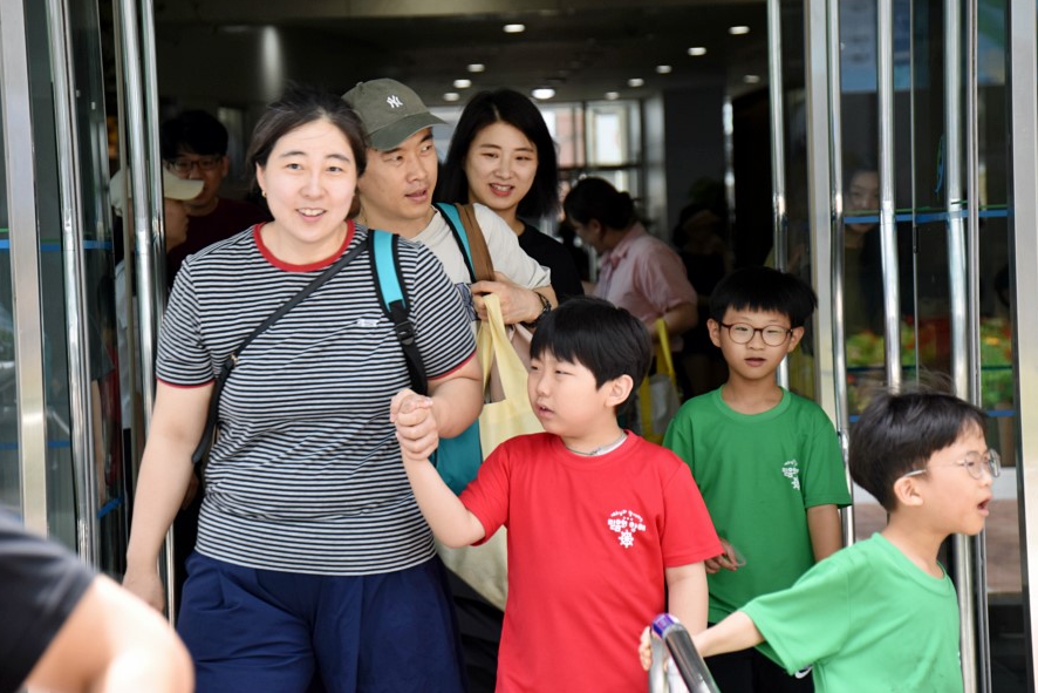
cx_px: 512
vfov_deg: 7.2
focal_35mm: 191
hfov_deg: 10.8
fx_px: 5494
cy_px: 344
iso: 400
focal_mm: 125
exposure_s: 1/125
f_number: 6
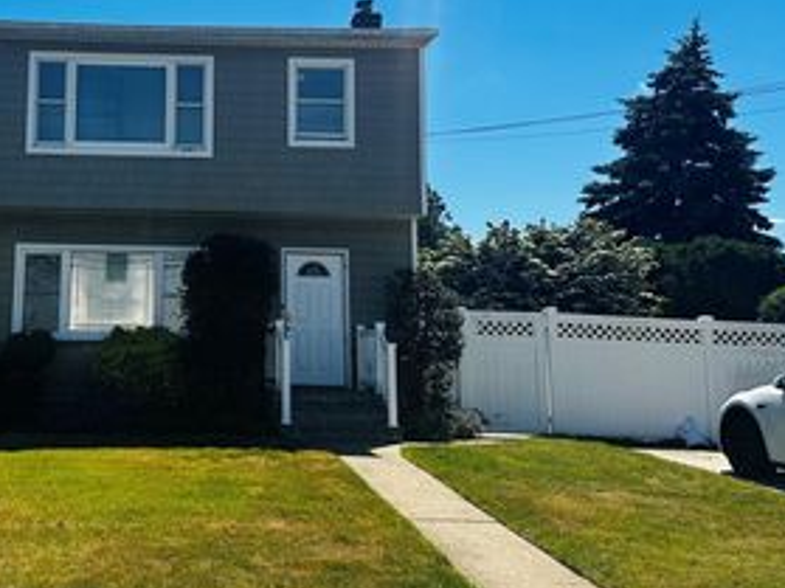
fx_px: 975
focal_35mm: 43
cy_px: 193
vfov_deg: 33.3
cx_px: 174
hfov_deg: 42.2
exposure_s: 1/4184
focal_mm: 6.86
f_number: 1.78
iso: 80
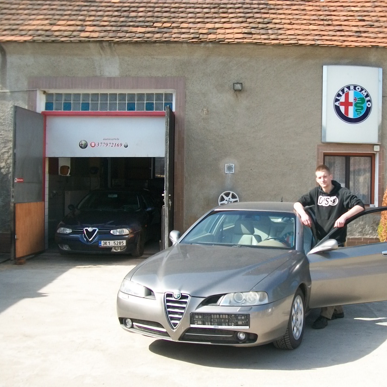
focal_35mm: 43
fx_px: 544
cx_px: 253
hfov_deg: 38.8
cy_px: 191
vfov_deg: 39.2
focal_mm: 6
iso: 80
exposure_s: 1/500
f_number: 2.7
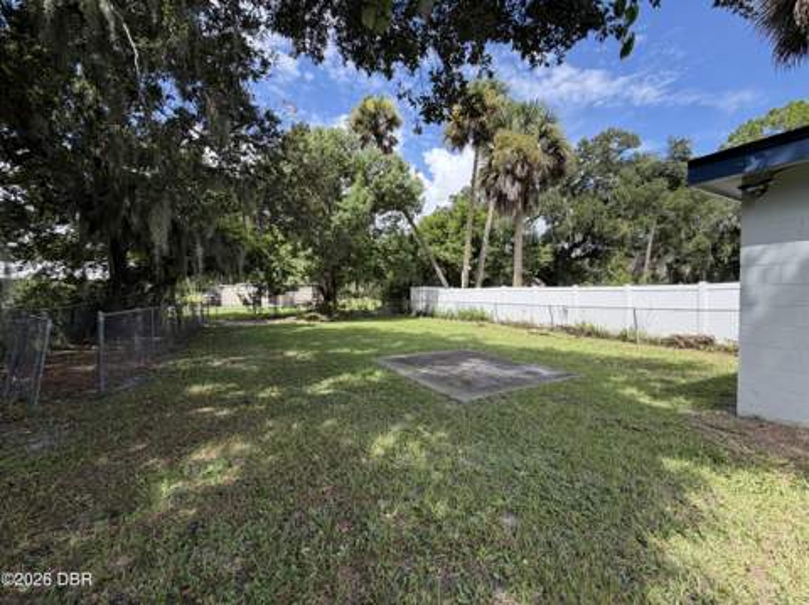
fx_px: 327
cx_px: 404
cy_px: 302
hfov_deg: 102.1
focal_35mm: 14
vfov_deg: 85.6
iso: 40
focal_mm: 2.22
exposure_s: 1/554
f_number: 2.2
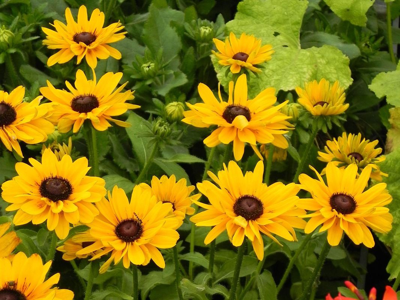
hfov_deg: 26.0
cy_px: 150
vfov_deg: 19.6
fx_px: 867
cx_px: 200
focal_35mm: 75
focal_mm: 13.4
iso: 160
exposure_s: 1/640
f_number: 4.5
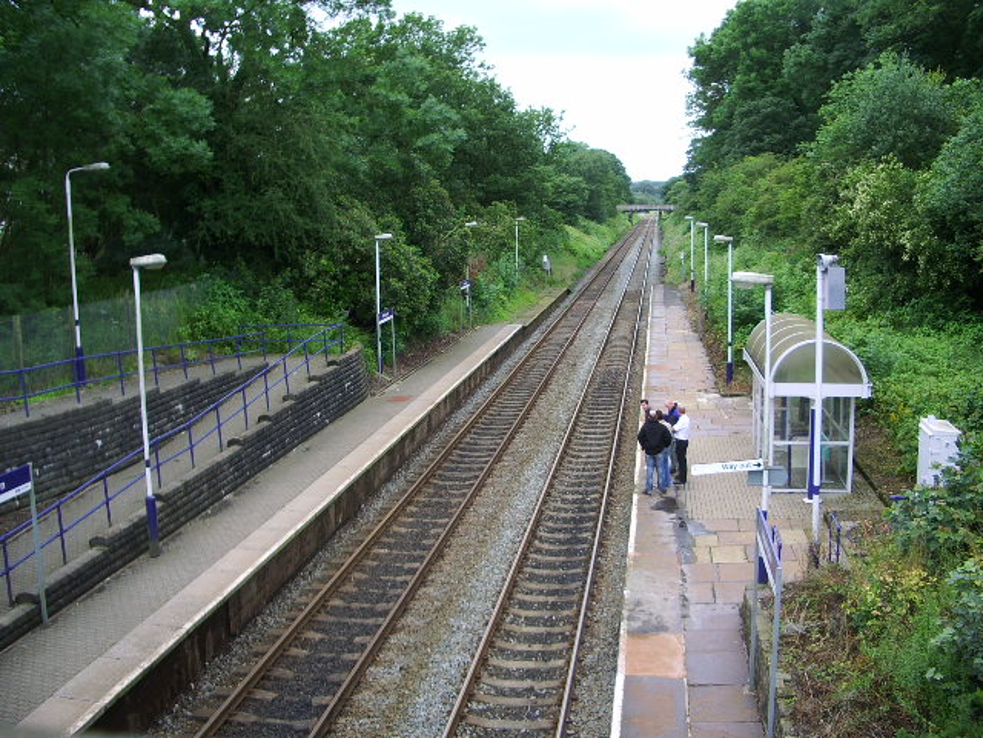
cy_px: 369
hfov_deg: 52.6
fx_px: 994
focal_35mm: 35
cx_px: 492
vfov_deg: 40.7
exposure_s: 1/80
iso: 50
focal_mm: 5.8
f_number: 2.6
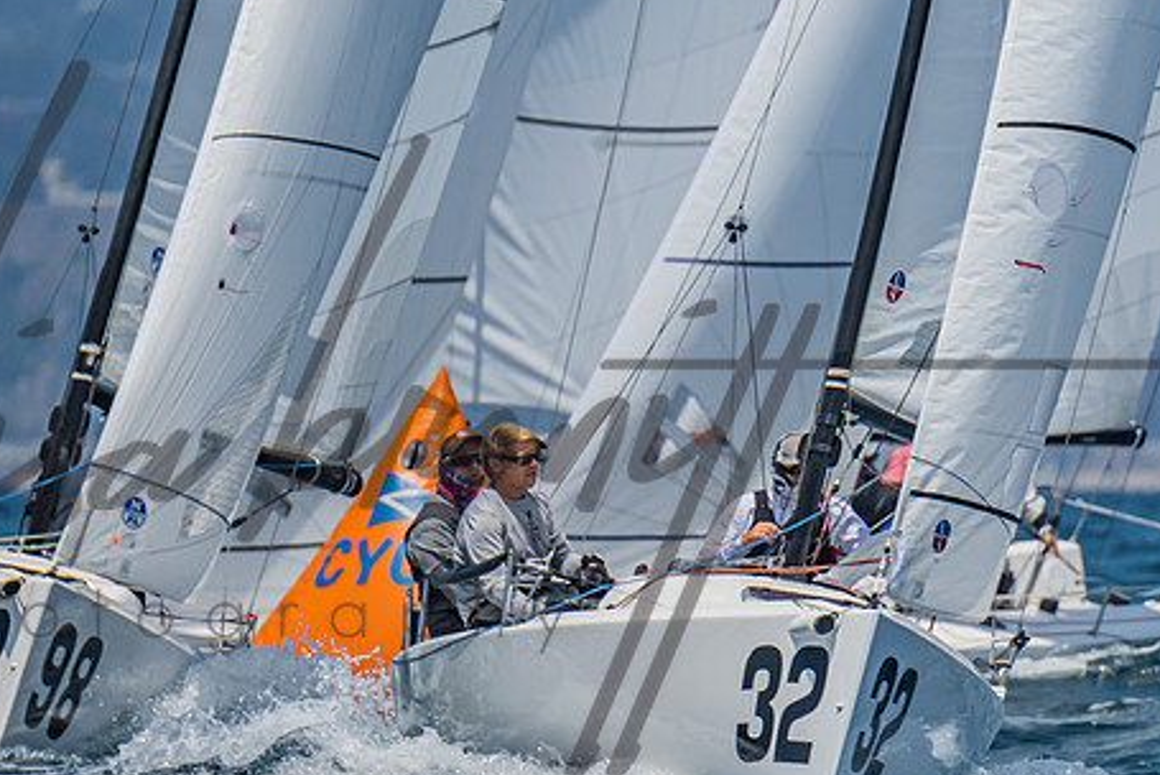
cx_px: 1208
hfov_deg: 2.0
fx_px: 33692
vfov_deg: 1.3
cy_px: 295
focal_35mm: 1045
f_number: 6.3
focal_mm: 400
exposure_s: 1/2500
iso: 400
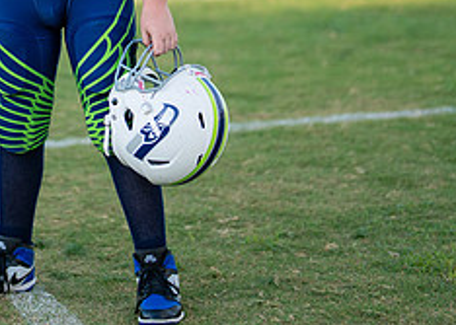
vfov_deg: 10.1
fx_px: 1826
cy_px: -44
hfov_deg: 14.1
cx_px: 61
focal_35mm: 141
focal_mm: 50
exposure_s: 1/2500
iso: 100
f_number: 1.2
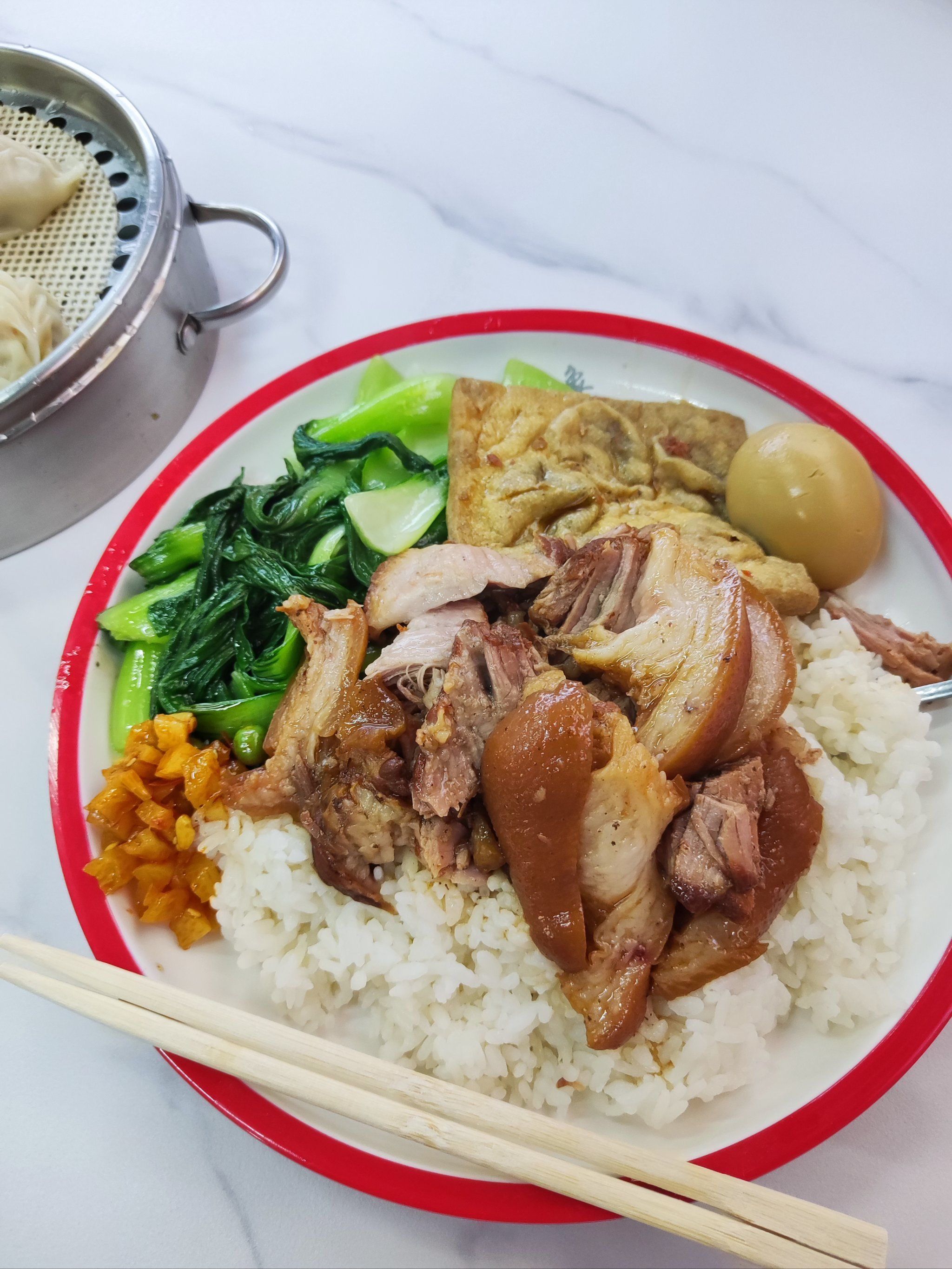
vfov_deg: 67.3
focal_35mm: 26
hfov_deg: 53.1
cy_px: 634
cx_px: 476
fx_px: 953
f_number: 1.79
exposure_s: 1/60.2
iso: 354
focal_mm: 4.74
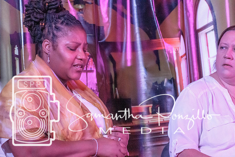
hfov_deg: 6.0
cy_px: 78
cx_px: 118
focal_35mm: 345
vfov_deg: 4.0
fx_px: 2253
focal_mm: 230
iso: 12800
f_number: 5.6
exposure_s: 1/250
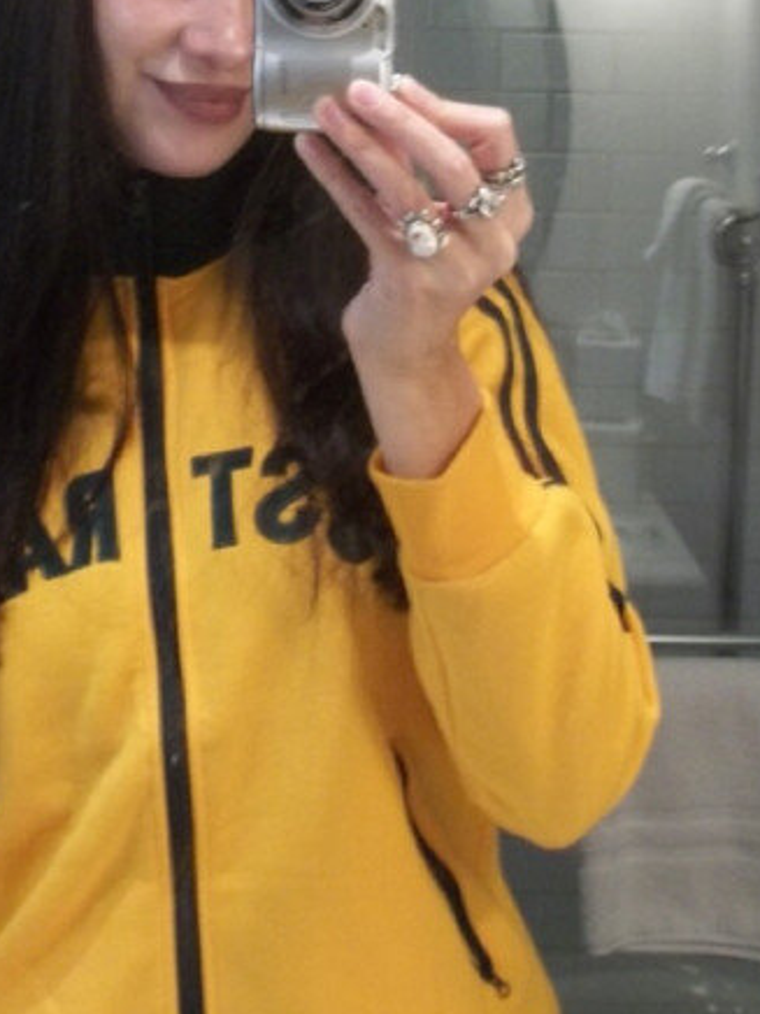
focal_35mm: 73
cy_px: 169
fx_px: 2137
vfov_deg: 26.1
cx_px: 253
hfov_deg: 20.1
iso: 160
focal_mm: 5.9
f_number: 3.3
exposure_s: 1/15
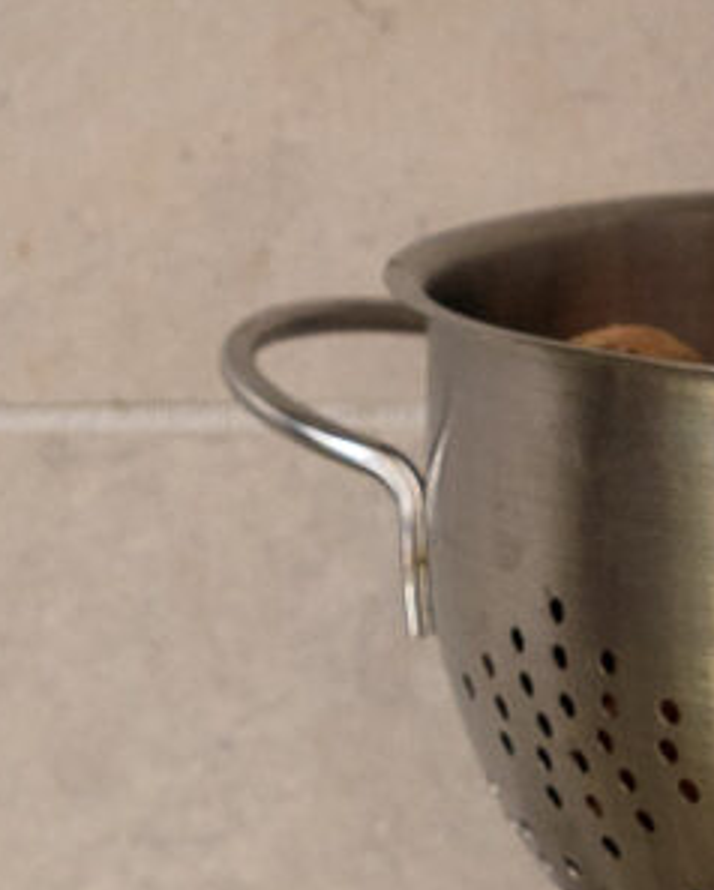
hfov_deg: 3.2
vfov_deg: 4.0
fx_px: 12587
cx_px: -122
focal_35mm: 477
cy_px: -1354
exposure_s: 1/200
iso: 400
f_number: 4
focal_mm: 59
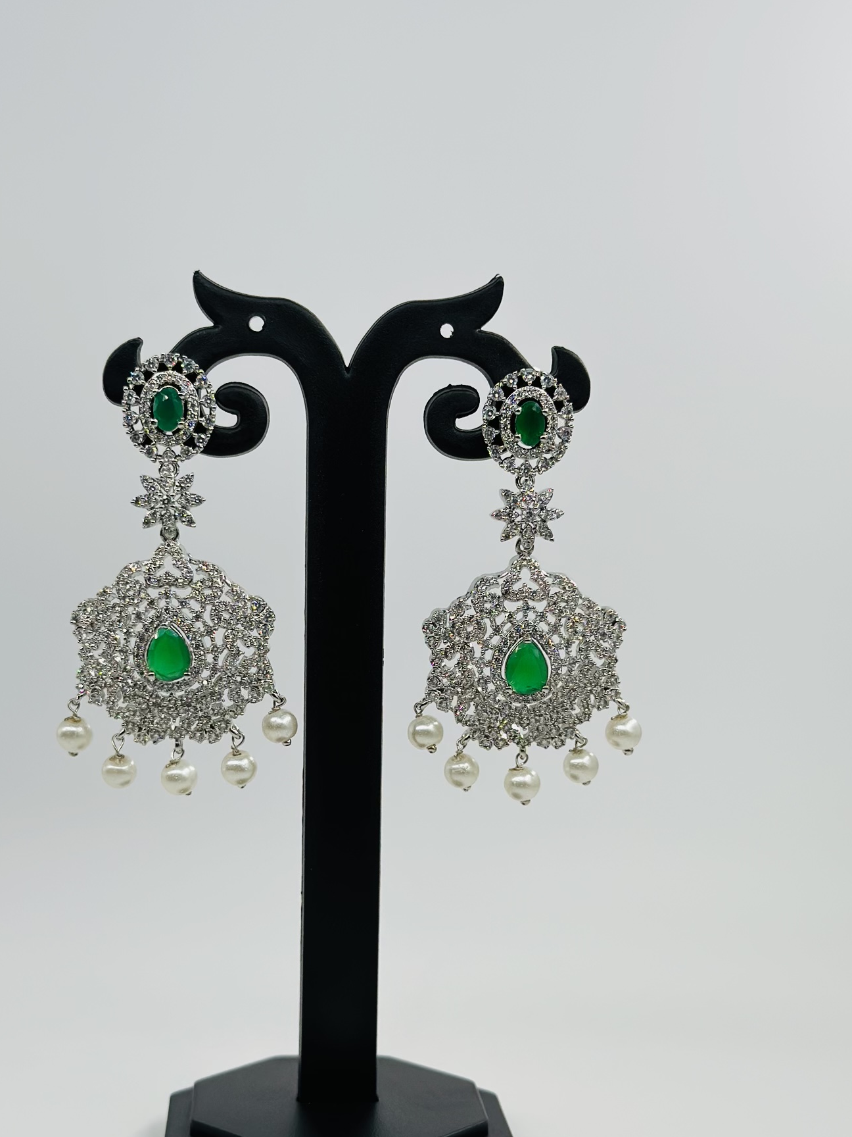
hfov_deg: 26.1
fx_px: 1838
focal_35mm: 56
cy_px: 649
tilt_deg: -4.7
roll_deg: -0.4
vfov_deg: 34.3
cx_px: 367
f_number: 1.78
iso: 80
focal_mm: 6.86
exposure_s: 1/2252
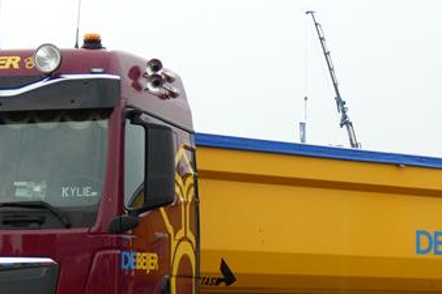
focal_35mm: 106
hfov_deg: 19.3
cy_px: 260
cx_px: 228
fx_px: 1301
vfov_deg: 12.8
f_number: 3.7
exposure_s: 1/80
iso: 80
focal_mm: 7.8
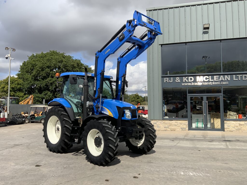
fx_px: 207
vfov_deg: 48.2
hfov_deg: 61.7
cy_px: 92
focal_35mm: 29
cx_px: 124
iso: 16
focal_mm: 3
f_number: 1.8
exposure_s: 1/2227
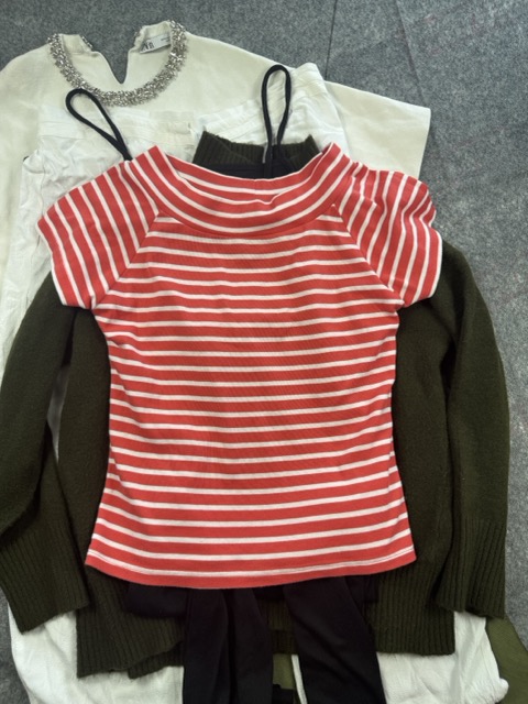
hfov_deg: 56.8
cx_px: 264
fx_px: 488
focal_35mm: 24
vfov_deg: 71.6
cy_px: 352
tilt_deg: -62.8
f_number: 1.78
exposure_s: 1/182
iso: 64
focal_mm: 6.76
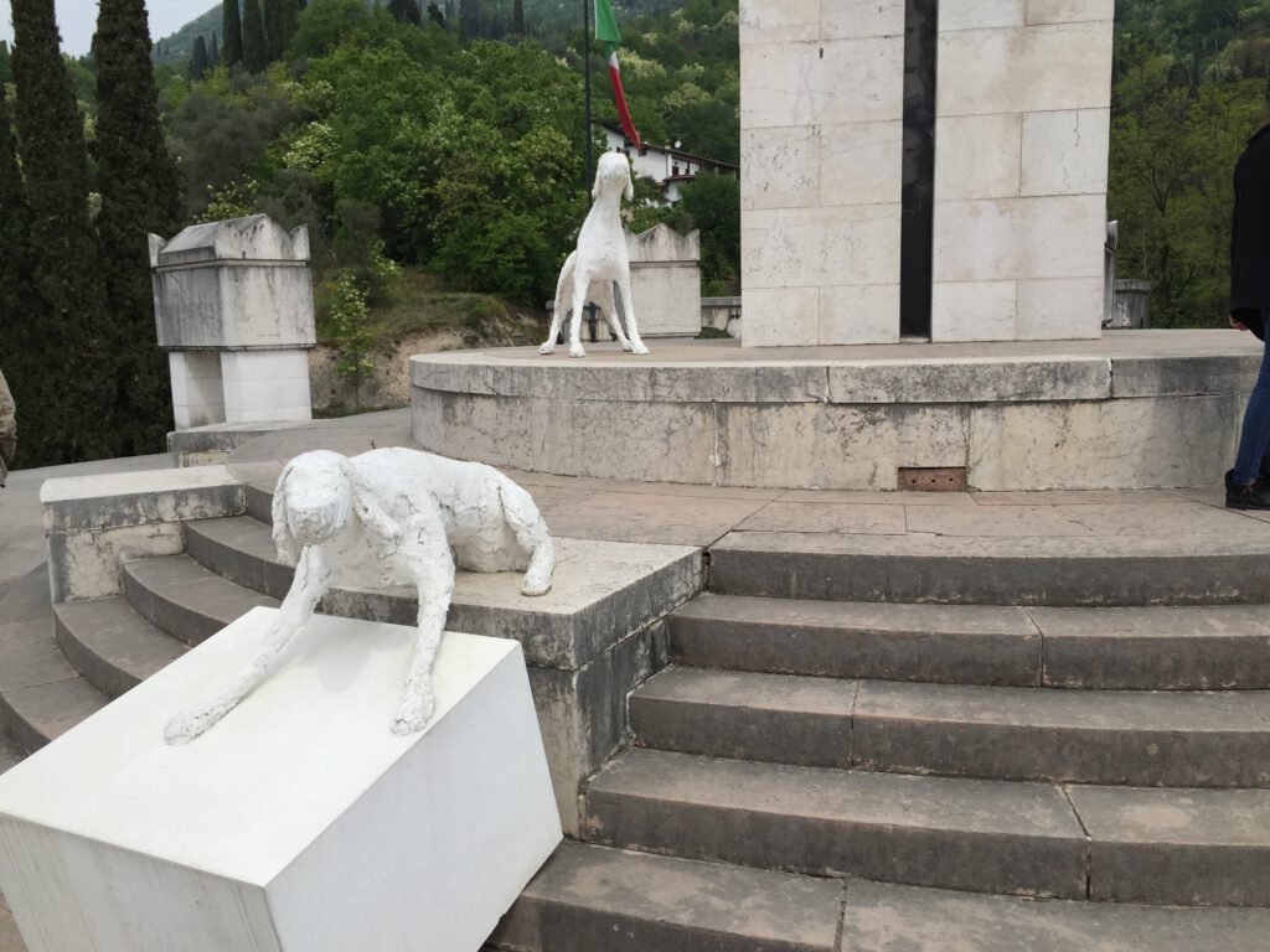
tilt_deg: -8.3
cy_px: 476
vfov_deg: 48.2
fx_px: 1064
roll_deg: +1.4
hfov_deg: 61.7
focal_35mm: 29
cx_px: 635
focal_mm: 4.15
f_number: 2.2
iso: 32
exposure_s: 1/2639
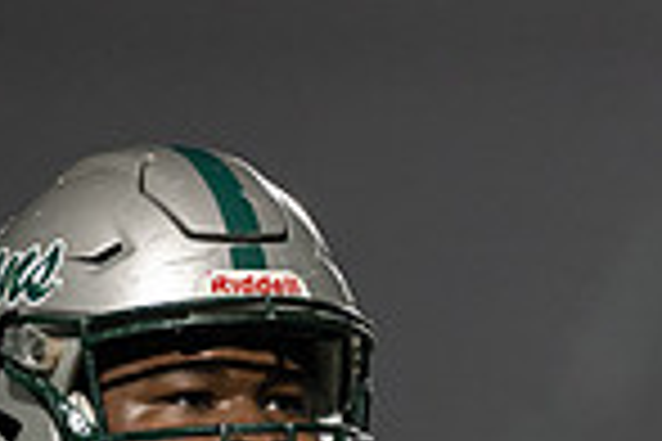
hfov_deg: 2.6
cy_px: 776
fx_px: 14471
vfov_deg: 1.7
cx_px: 194
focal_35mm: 787
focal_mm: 200
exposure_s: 1/1250
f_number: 2.8
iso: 2500
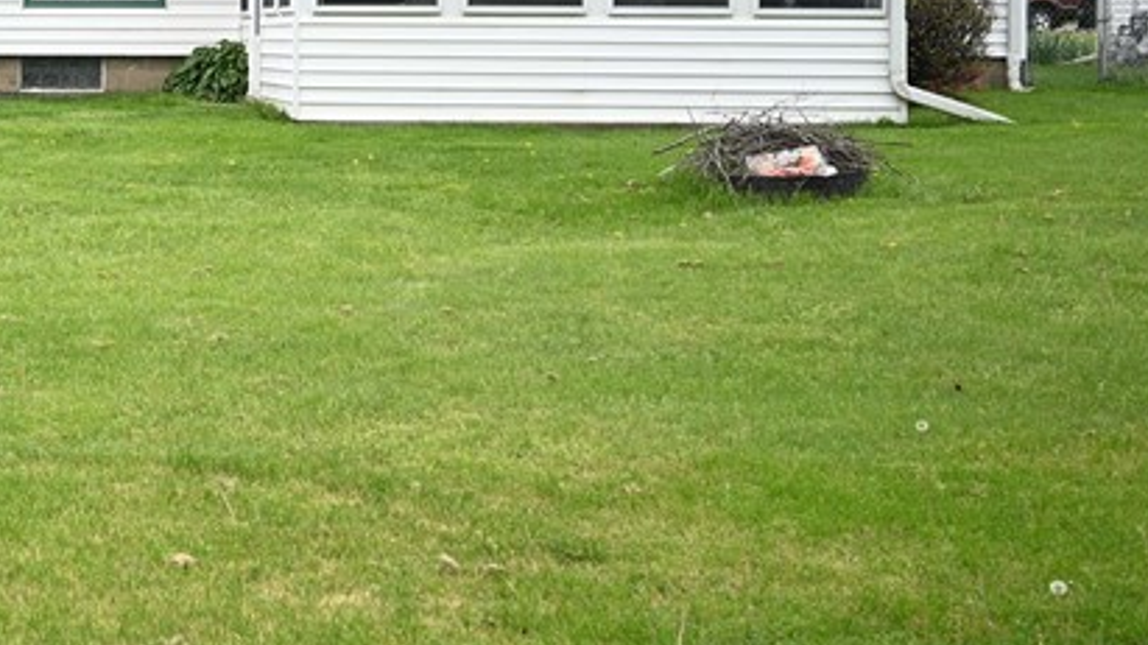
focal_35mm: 83
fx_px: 2526
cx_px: -200
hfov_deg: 23.6
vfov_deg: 14.4
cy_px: 74
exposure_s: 1/640
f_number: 4
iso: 200
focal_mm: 30
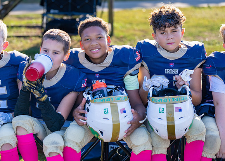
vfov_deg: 17.3
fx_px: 527
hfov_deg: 24.0
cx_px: 93
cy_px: 70
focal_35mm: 83
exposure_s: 1/1250
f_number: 2.8
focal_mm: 70
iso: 200
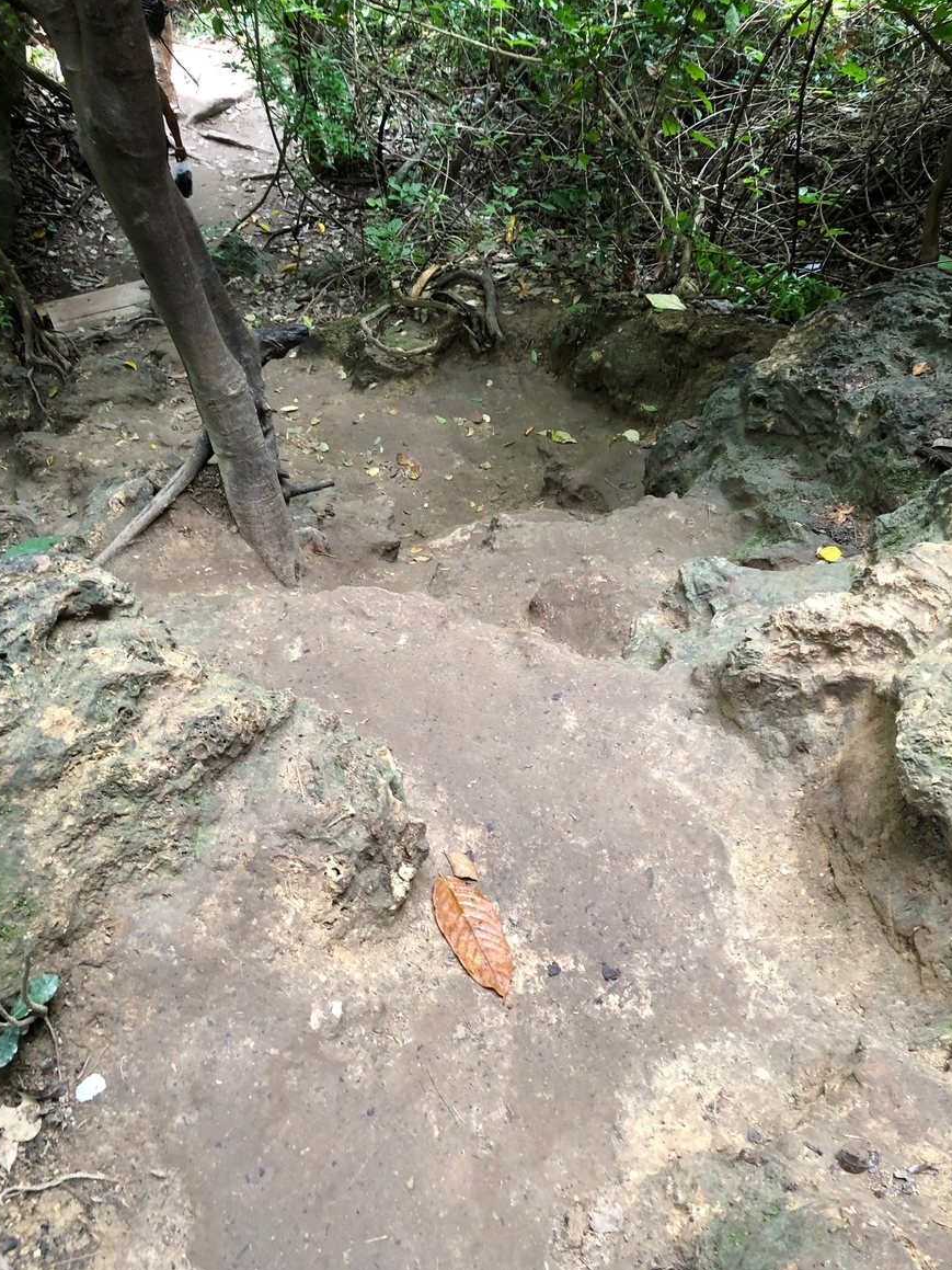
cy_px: 619
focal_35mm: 29
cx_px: 467
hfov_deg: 48.2
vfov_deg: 61.7
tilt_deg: -52.3
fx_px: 1064
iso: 40
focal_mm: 4
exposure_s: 1/17
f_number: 1.8
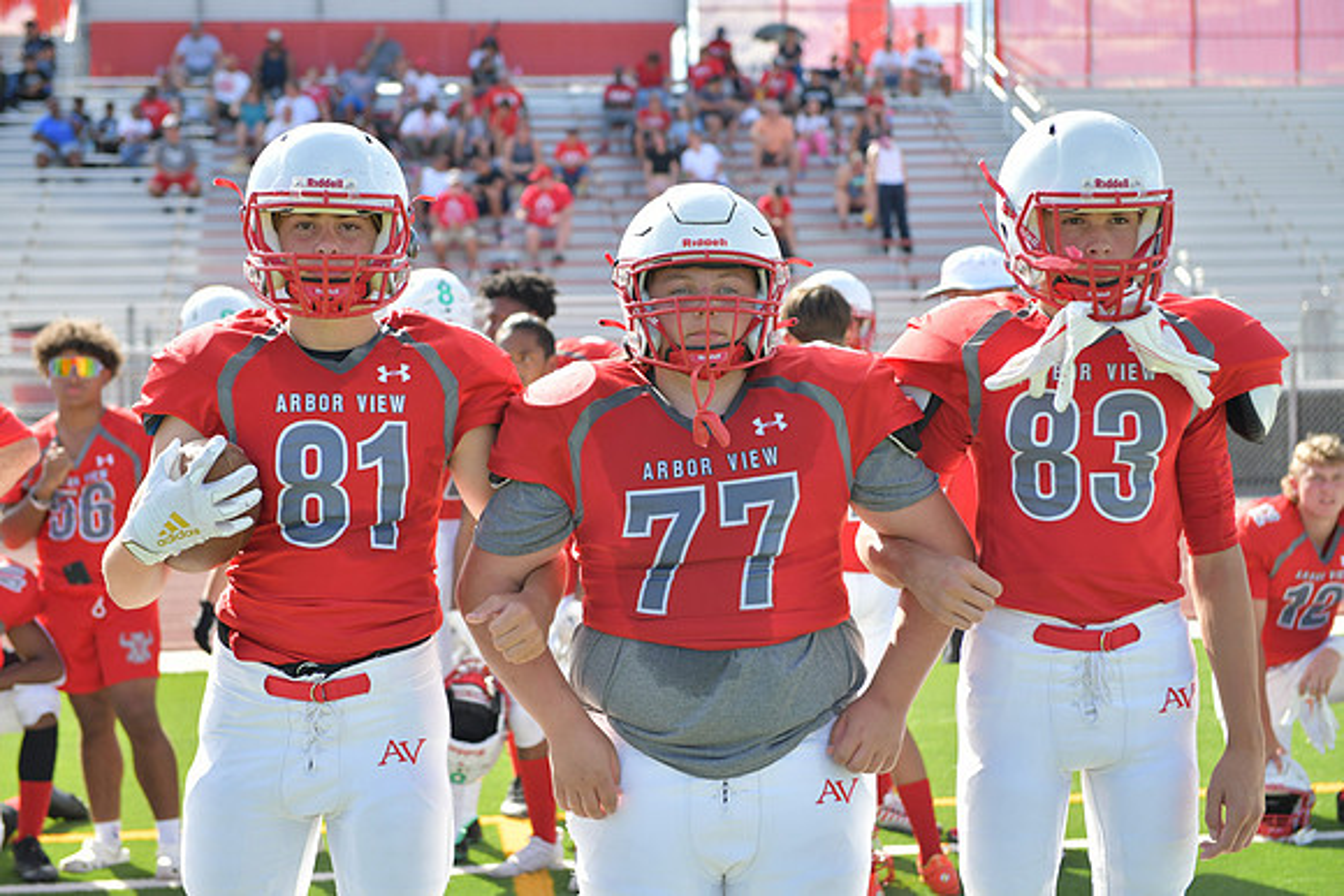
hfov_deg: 28.8
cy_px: 448
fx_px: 2614
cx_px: 672
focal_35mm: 70
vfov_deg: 19.5
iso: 560
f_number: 3.5
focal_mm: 70
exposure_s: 1/2000
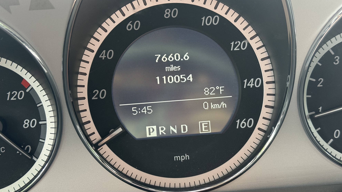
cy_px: 87
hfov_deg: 39.2
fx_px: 481
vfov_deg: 22.6
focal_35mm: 53
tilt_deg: -13.6
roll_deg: +4.5
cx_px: 171
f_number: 1.78
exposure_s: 1/60
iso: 100
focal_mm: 6.76
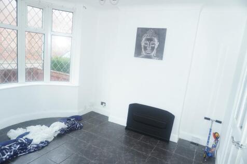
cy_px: 82
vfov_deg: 53.1
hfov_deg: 73.8
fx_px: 165
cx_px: 124
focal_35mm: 24
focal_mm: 16
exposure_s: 1/160
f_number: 4
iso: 400
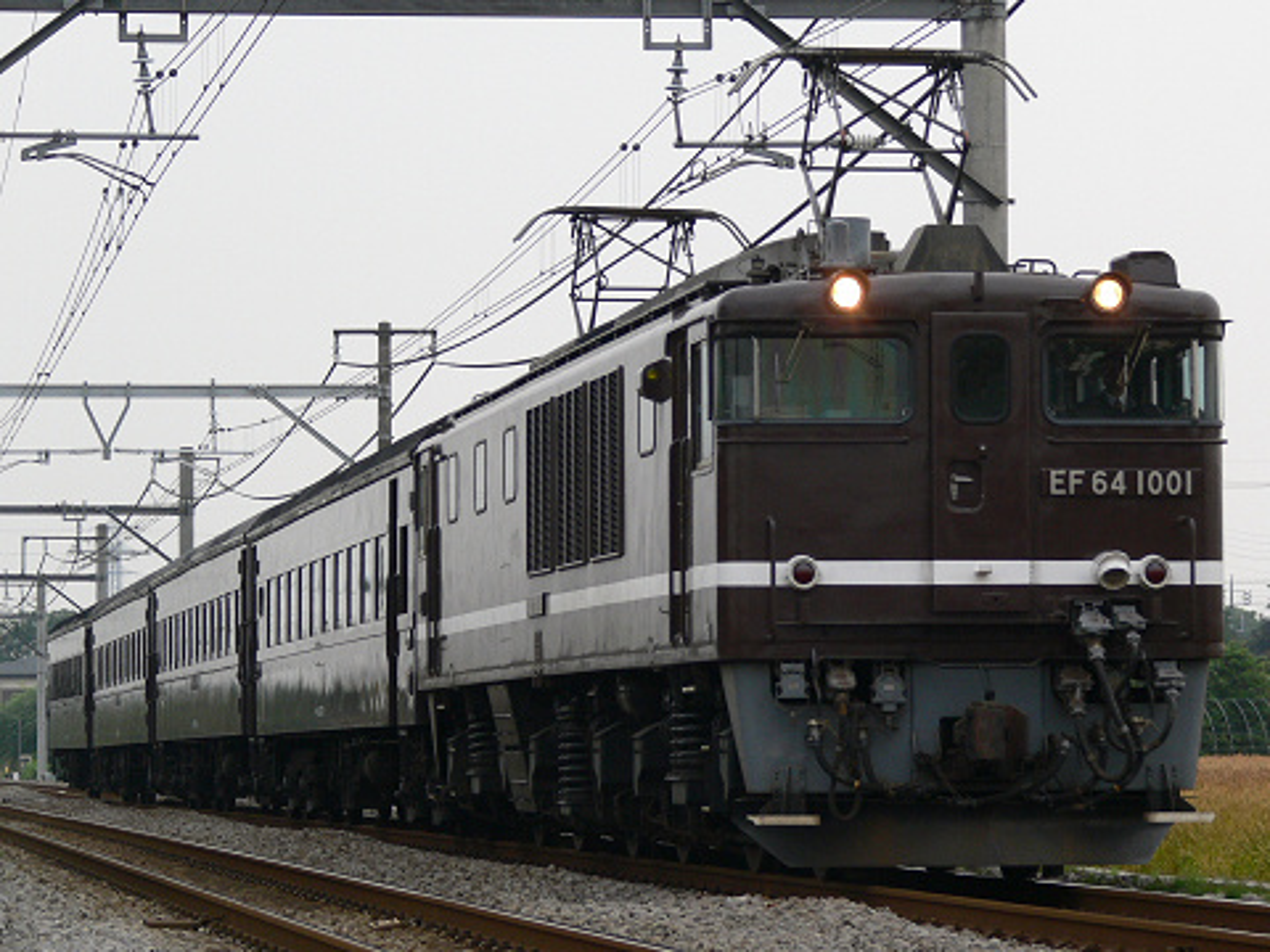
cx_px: 635
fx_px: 5136
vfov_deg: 10.6
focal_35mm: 140
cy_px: 476
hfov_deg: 14.1
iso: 125
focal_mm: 29.7
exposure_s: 1/500
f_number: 3.6
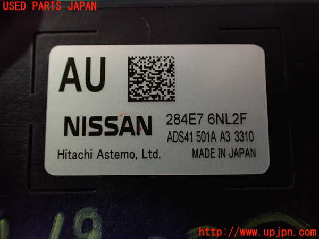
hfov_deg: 60.0
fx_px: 276
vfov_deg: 46.8
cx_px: 160
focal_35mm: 30
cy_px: 120
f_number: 2.3
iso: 800
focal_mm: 5.4
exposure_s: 1/40
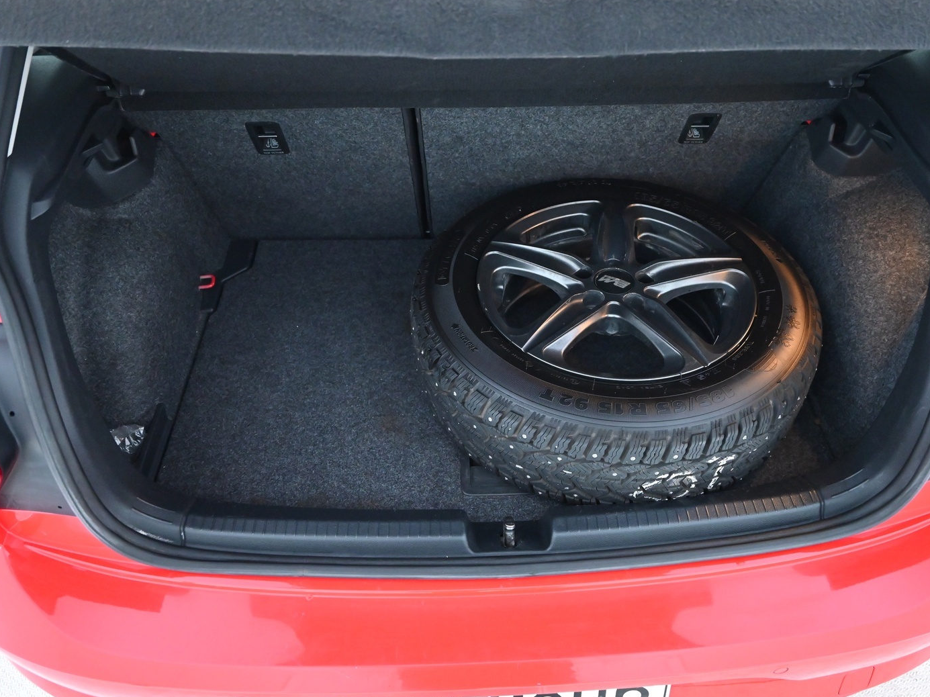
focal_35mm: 27
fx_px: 725
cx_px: 492
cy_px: 344
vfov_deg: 51.3
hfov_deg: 65.3
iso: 6400
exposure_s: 1/60
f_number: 4
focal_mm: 24
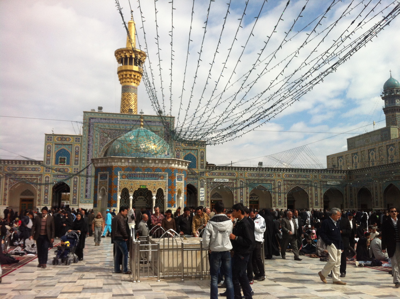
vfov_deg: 40.6
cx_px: 200
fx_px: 404
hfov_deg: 52.7
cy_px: 150
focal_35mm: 35
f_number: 2.8
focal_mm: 3.85
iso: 80
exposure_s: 1/2320
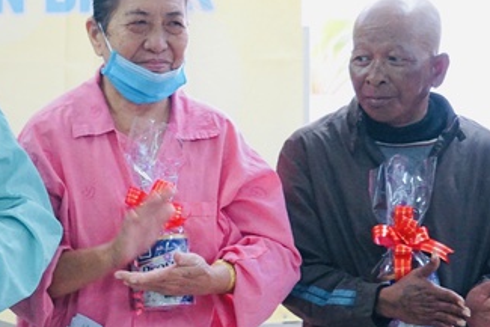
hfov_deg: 10.7
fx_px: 2601
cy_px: 136
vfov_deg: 7.2
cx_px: 11
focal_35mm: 191
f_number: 5.6
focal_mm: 85
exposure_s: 1/160
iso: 6400
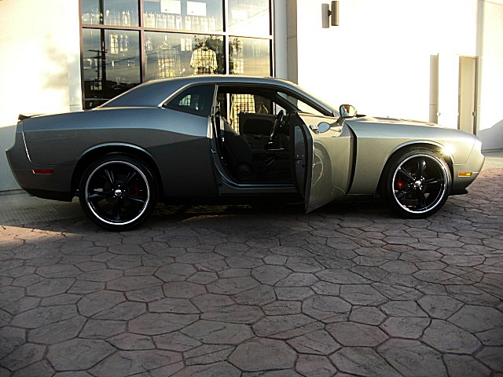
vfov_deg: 39.7
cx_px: 252
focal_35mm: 36
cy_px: 188
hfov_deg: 51.4
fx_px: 523
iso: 50
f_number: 2.8
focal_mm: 6.3
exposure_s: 1/200
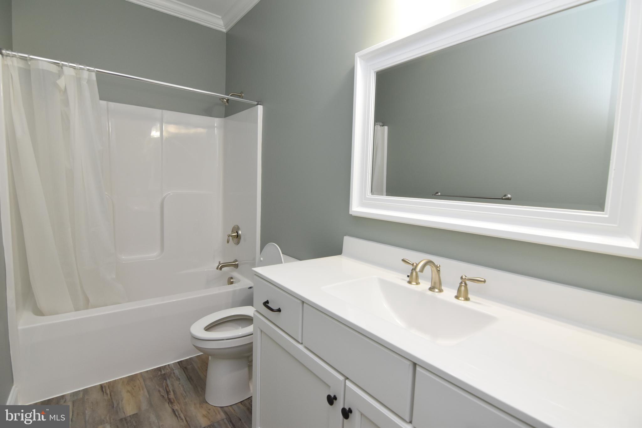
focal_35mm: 17
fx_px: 308
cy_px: 214
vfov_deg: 69.6
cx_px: 321
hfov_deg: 92.4
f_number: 4.5
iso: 800
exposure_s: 1/80
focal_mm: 11.5
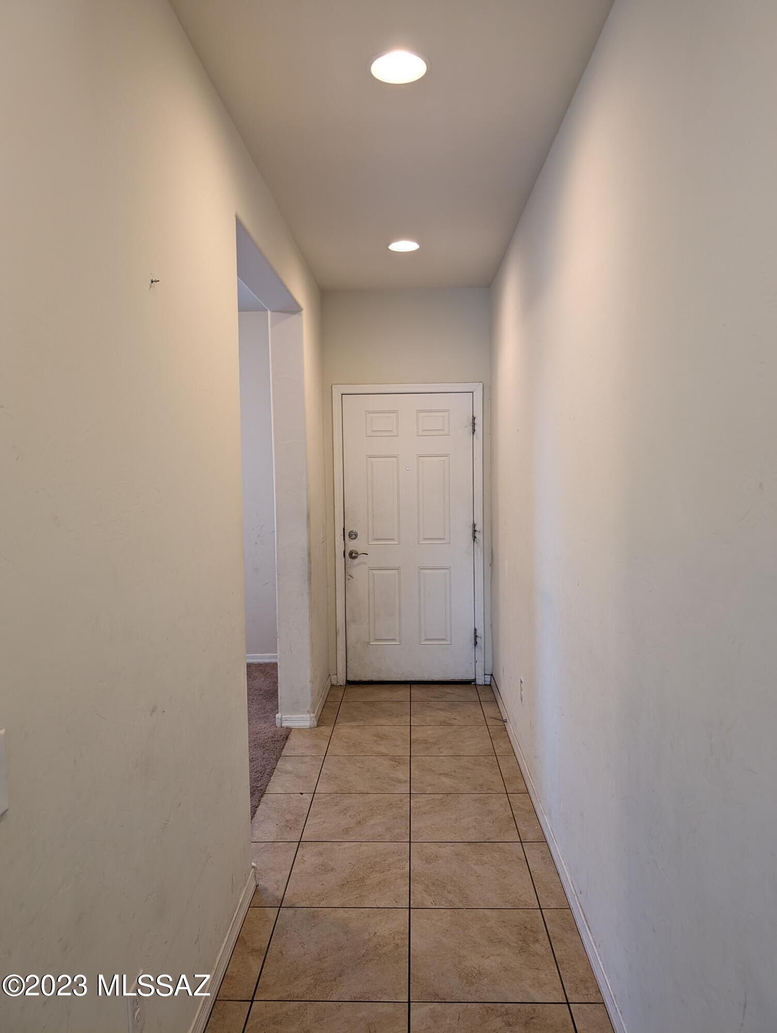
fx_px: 717
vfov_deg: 71.5
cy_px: 516
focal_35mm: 24
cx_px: 388
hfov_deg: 56.9
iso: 152
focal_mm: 6.9
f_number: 1.68
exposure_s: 1/24
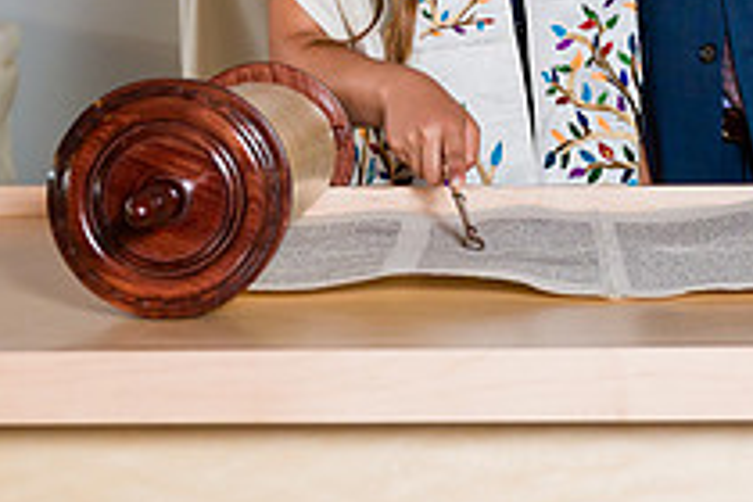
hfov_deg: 15.3
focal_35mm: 133
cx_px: 611
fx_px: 2782
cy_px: -157
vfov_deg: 10.1
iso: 1600
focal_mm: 46
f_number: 4
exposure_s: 1/200
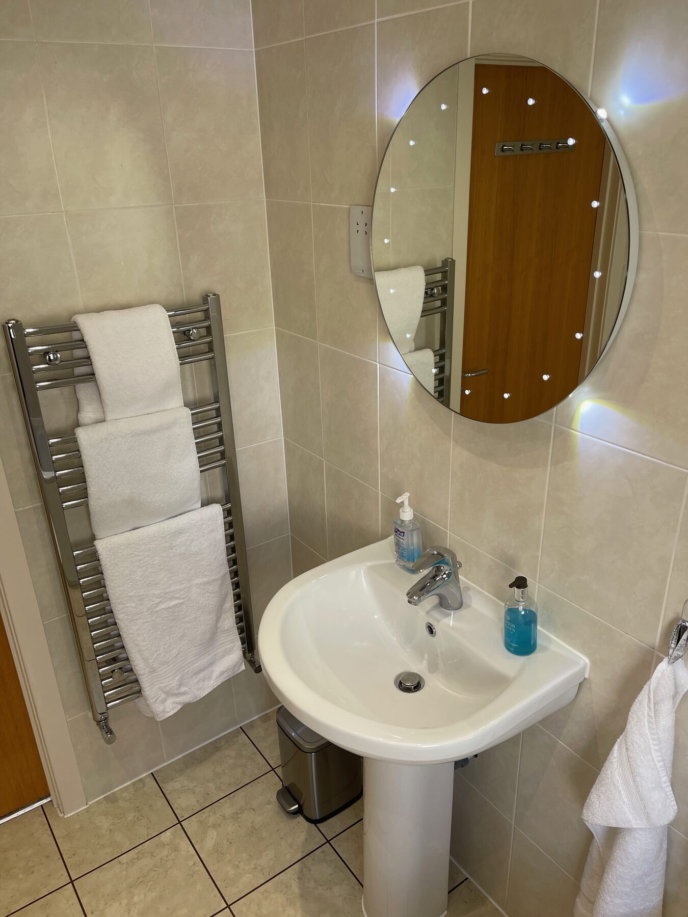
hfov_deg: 53.1
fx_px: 689
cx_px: 344
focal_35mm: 26
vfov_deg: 67.3
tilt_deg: -25.1
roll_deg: +1.3
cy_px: 458
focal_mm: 5.1
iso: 40
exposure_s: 1/121
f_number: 1.6
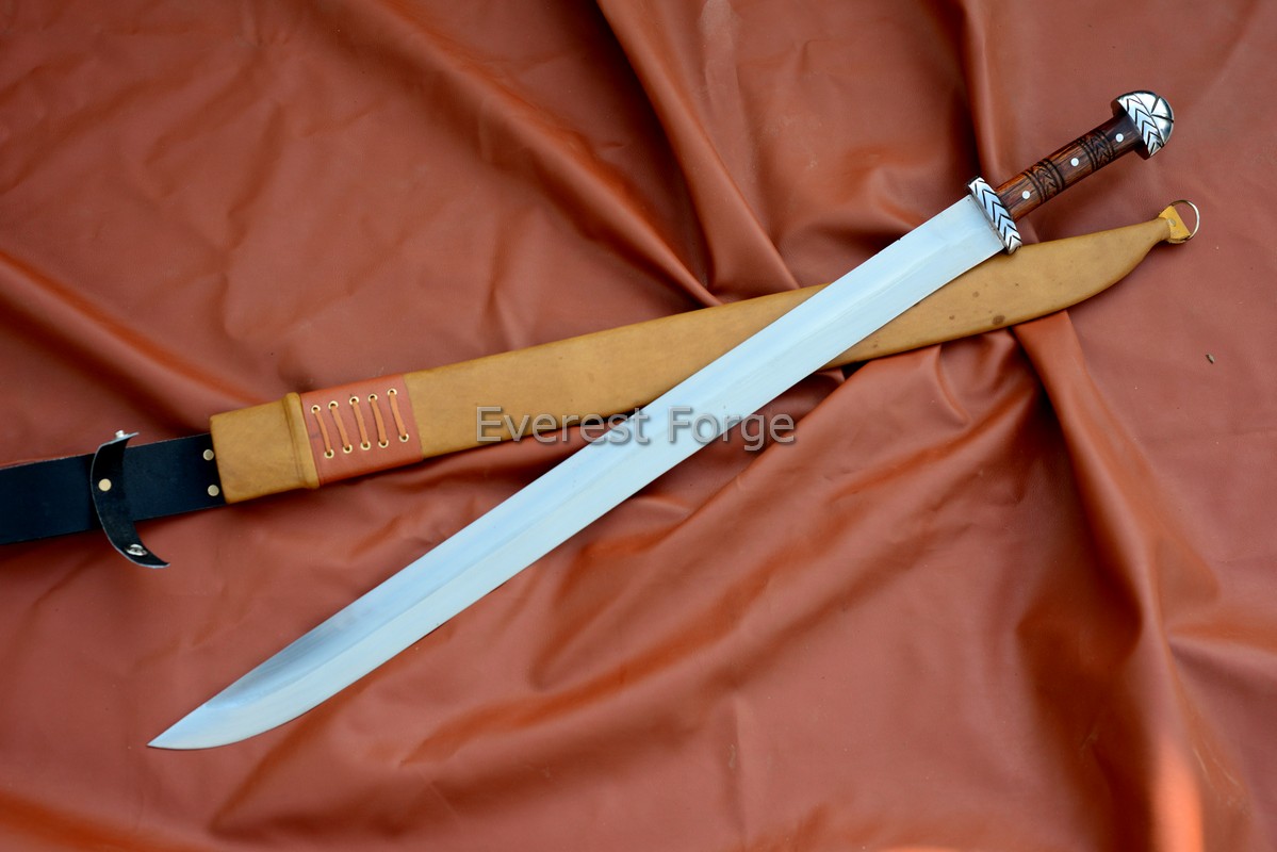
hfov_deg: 39.6
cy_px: 426
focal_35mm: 50
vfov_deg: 27.0
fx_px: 1774
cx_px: 638
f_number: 5.6
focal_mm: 50
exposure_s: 1/125
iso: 250
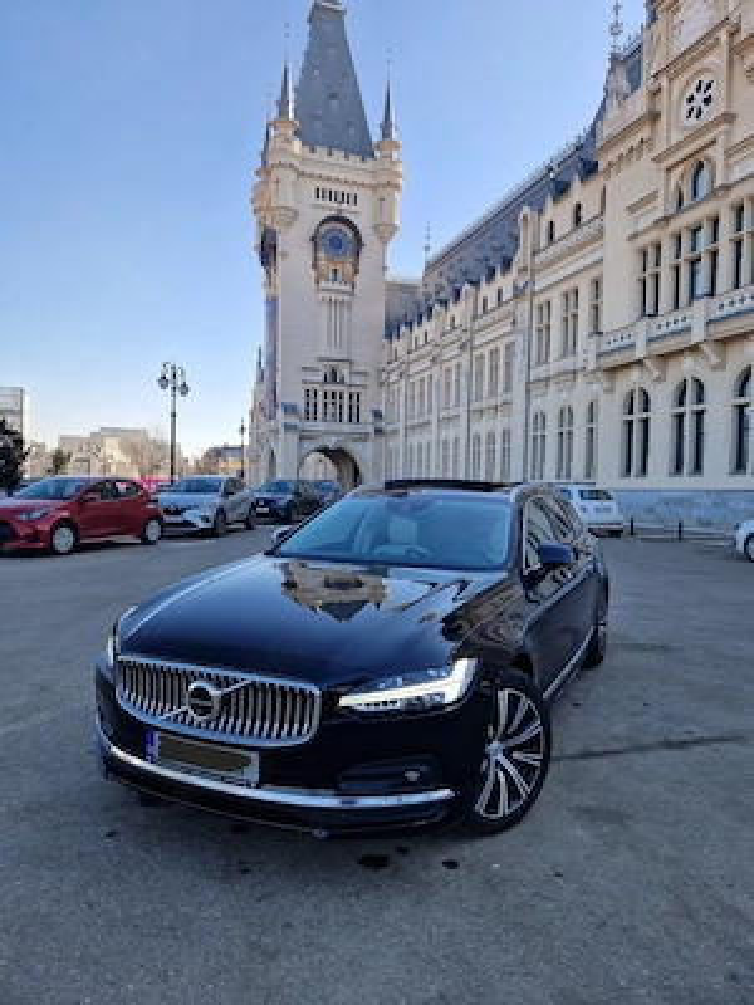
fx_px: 668
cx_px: 377
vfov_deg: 73.9
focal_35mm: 23
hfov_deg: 58.9
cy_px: 502
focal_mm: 5.4
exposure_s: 1/667
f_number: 1.8
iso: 50
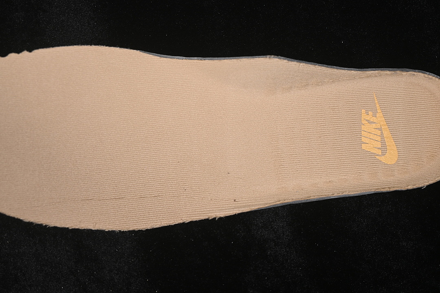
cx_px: 220
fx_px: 917
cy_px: 146
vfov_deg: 18.2
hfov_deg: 27.0
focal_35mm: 75
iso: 160
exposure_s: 1/80
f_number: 7.1
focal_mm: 50
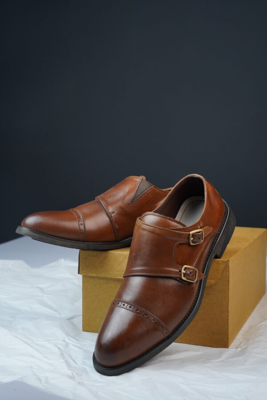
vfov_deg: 36.7
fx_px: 603
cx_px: 134
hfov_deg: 25.0
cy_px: 200
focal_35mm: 54
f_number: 9
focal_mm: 54.2
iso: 1000
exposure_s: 1/100
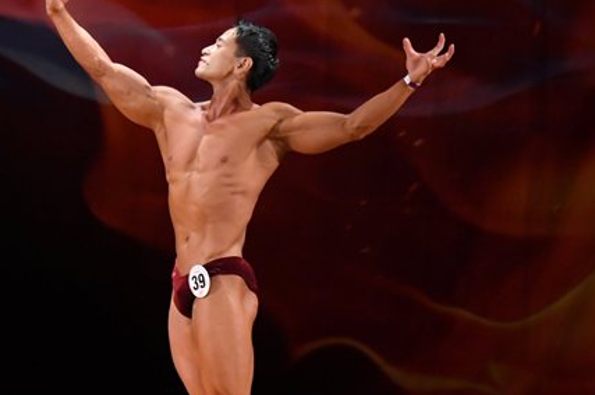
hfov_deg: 5.2
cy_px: 261
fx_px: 6507
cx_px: 282
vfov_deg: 3.5
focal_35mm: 394
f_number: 5.6
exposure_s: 1/400
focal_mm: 145
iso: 4000
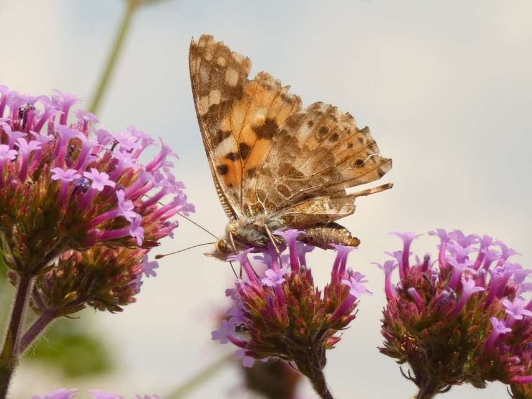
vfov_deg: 8.1
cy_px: 200
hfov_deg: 10.8
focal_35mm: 183
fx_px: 2813
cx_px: 266
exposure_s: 1/160
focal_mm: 32.7
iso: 80
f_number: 5.5
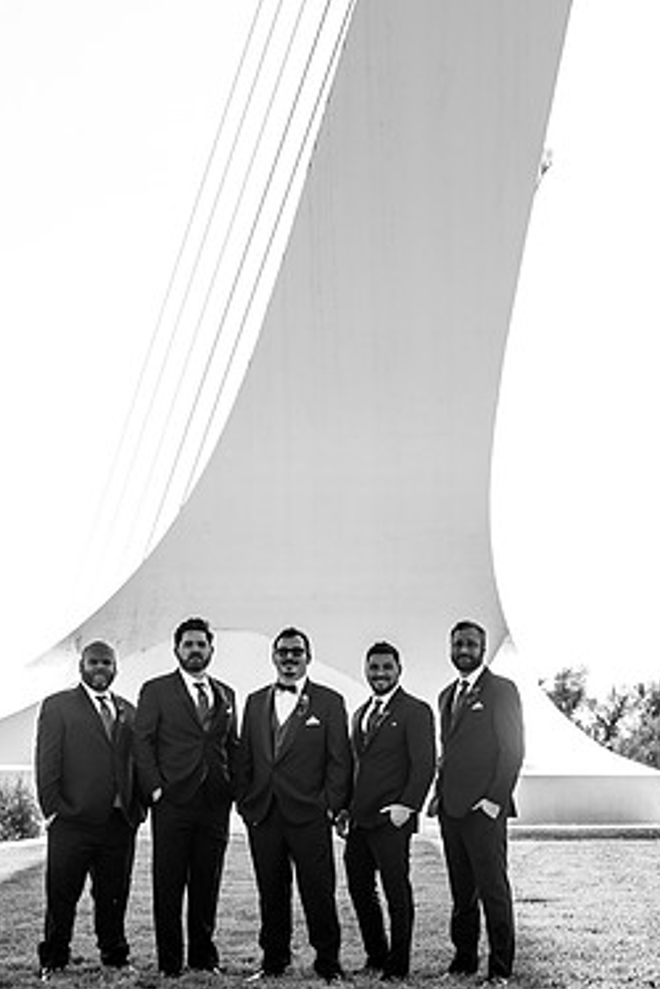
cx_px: 312
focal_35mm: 84
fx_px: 2310
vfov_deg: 24.2
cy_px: 438
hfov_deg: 16.3
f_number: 5.6
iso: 400
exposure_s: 1/640
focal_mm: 70
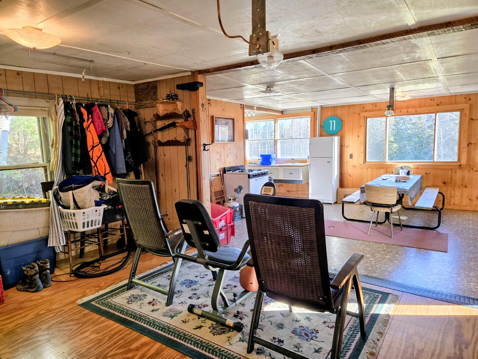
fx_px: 318
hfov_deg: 73.9
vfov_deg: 58.9
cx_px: 239
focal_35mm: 23
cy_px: 180
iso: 125
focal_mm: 5.4
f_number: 1.8
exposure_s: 1/120
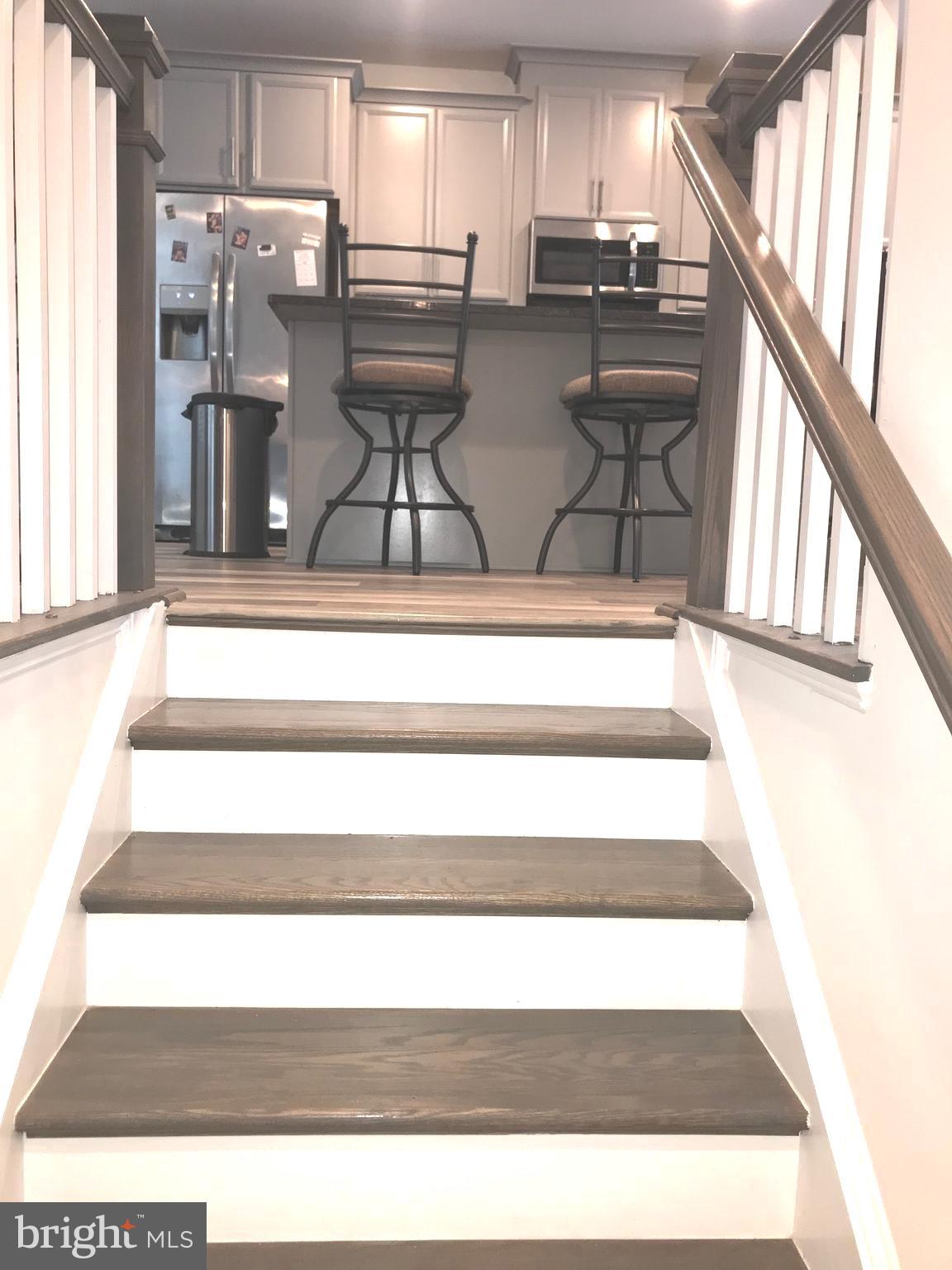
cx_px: 476
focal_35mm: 28
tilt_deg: -7.3
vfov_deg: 63.4
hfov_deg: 49.7
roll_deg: -2.1
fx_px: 1027
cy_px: 635
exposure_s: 1/30
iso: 40
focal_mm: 3.99
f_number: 1.8
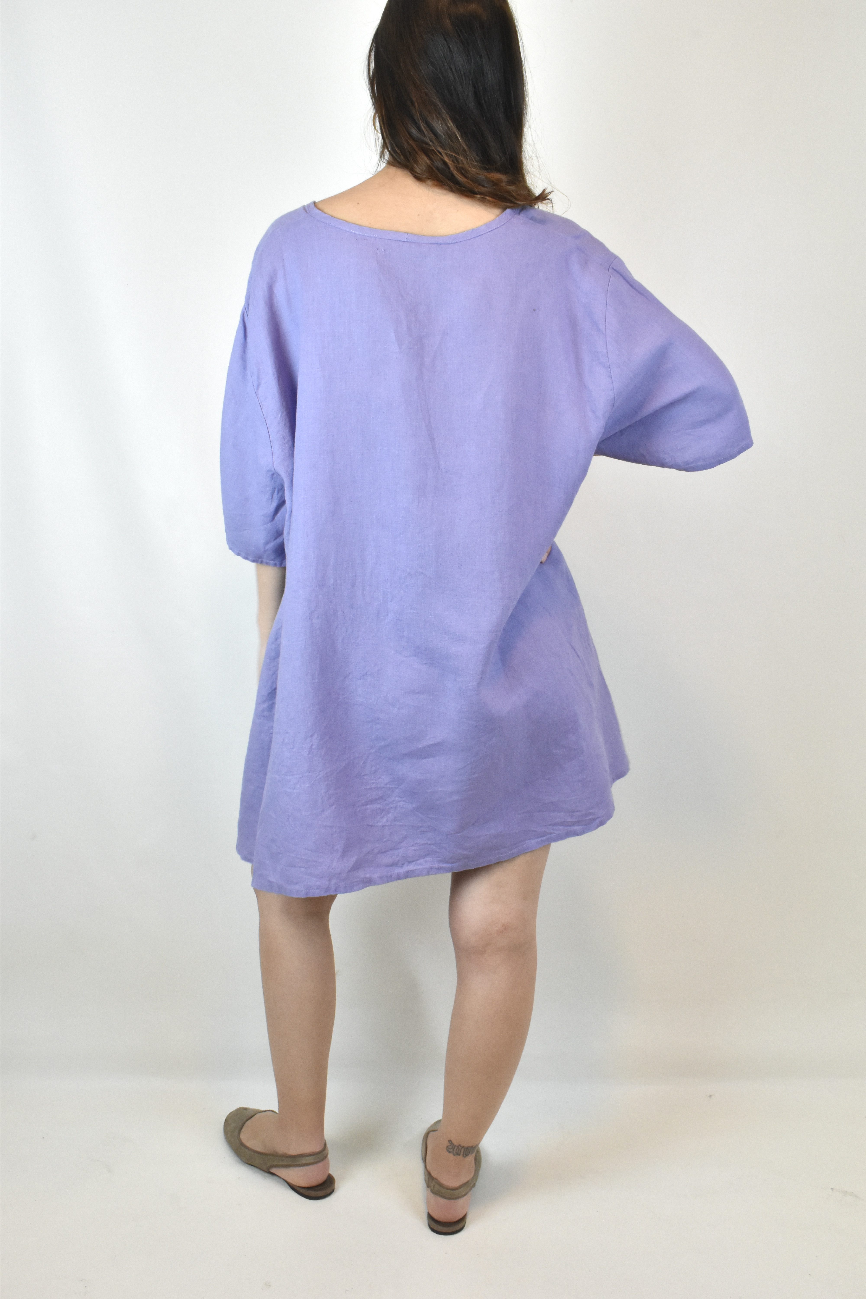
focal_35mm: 34
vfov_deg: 55.1
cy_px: 650
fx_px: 1245
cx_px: 433
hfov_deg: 38.4
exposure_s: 1/50
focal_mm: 23
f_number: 16
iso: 1600
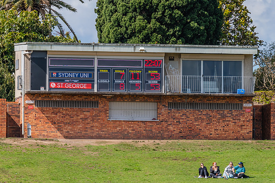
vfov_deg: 2.8
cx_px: 146
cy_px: 78
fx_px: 3691
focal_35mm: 483
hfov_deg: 4.3
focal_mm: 420
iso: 800
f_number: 7.1
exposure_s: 1/1600
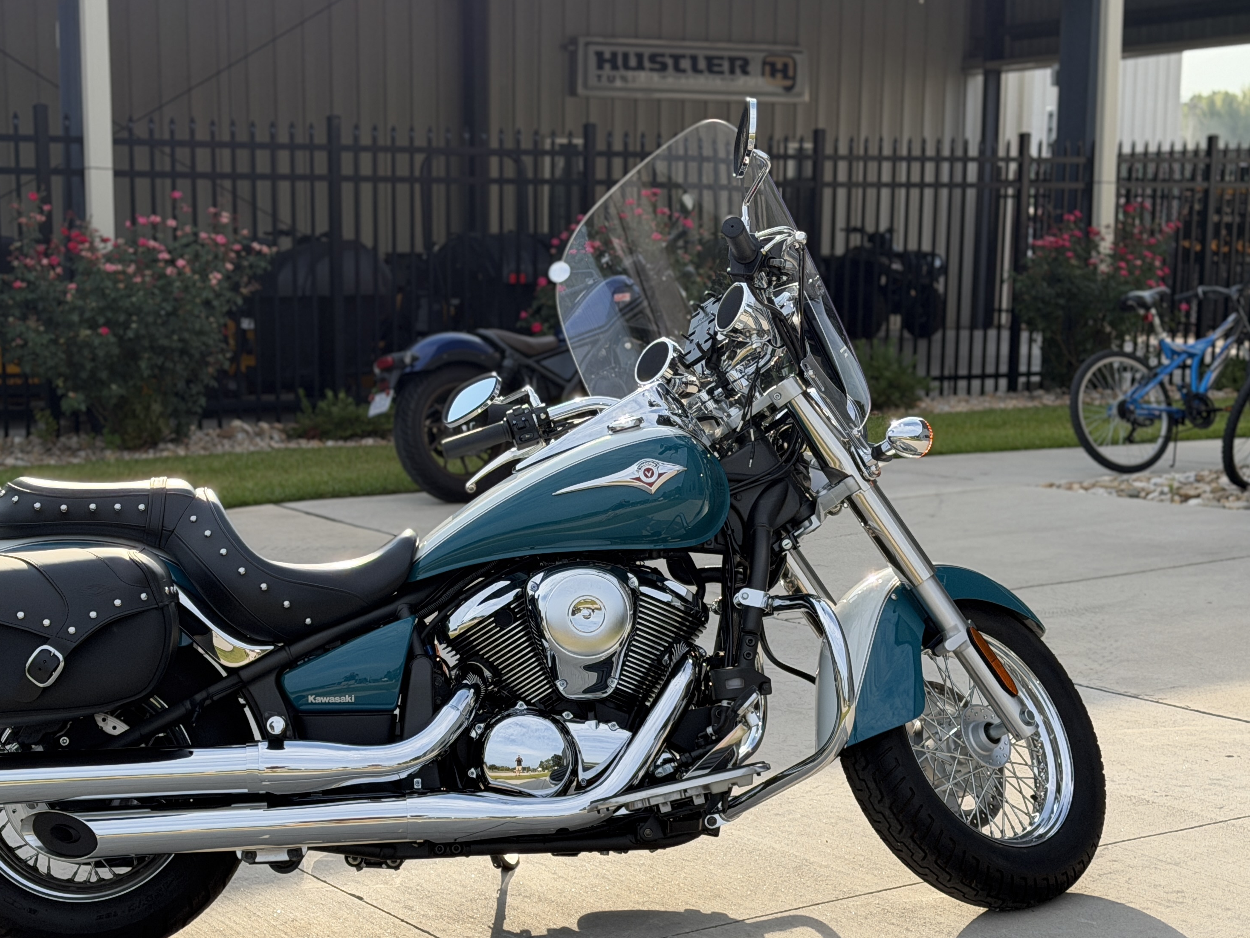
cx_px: 486
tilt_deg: -8.6
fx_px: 2383
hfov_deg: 29.3
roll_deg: +0.4
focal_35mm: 66
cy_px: 616
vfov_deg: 22.2
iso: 80
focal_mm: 6.76
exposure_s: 1/2762
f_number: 1.78
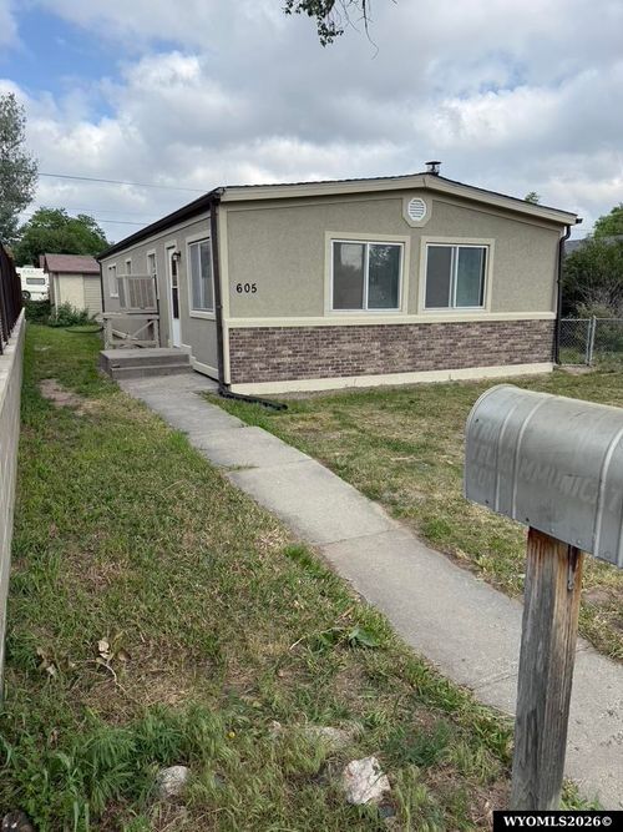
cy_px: 416
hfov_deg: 56.8
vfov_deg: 71.6
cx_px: 312
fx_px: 576
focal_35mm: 24
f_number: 1.78
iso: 80
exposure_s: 1/2801
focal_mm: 6.76
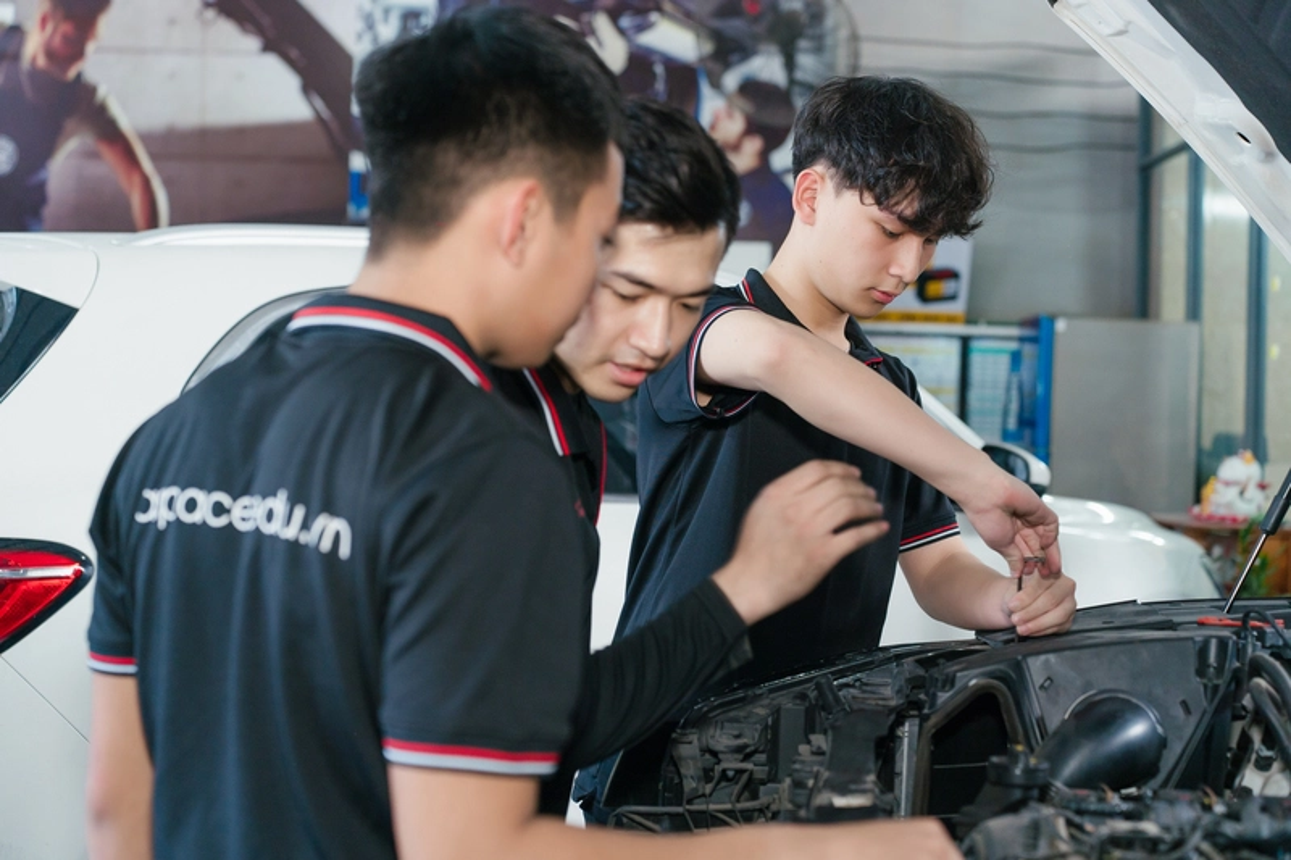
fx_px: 1757
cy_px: 430
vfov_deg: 27.5
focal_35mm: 49
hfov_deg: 40.4
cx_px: 646
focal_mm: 49
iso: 500
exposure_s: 1/160
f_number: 3.2
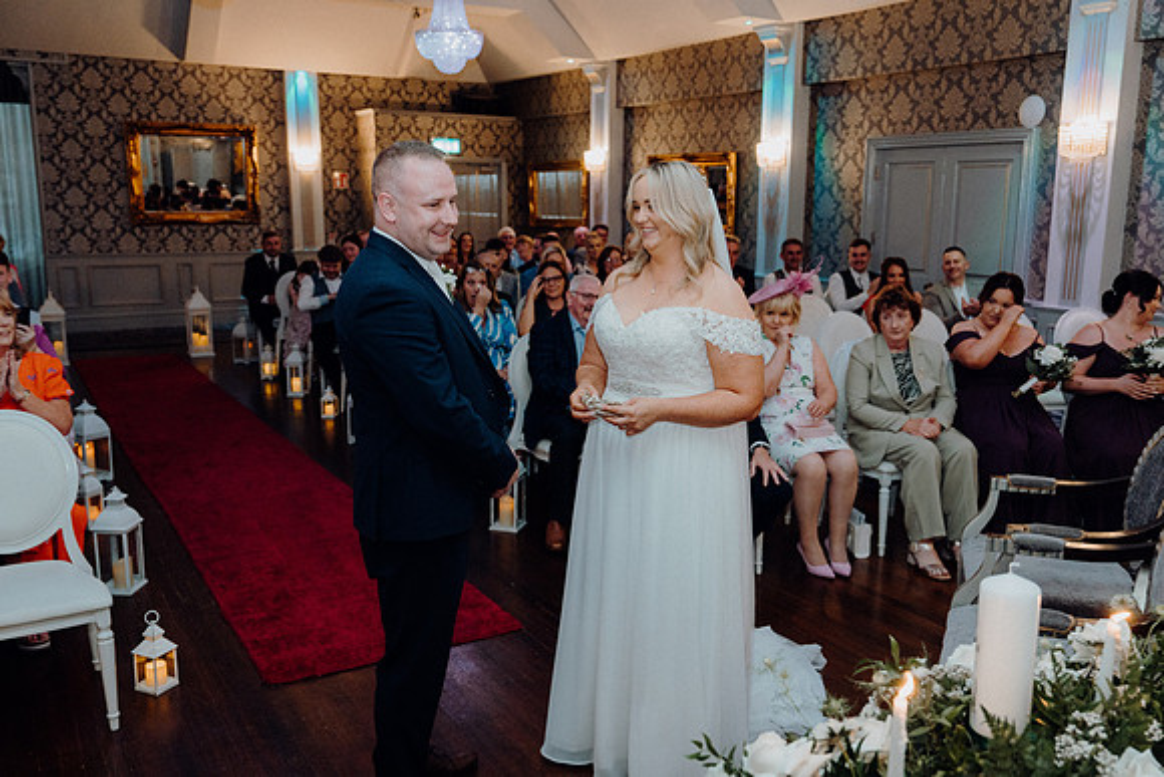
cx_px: 582
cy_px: 388
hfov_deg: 58.7
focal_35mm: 32
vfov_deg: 41.1
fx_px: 1035
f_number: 3.5
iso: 2500
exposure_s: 1/160
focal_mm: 32
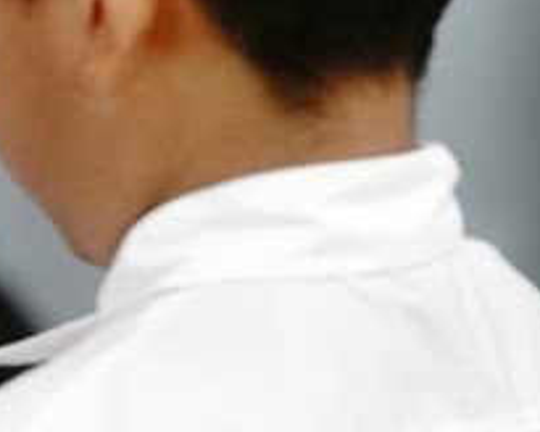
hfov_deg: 2.3
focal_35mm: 826
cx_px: -532
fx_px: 13201
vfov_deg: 1.9
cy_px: 213
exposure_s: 1/160
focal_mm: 200
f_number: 4.5
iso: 2000
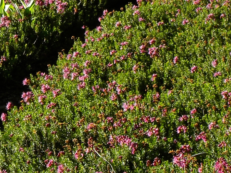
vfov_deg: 4.6
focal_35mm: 322
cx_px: 192
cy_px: -44
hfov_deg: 6.1
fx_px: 2149
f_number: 4.4
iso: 80
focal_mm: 16.6
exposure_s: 1/250
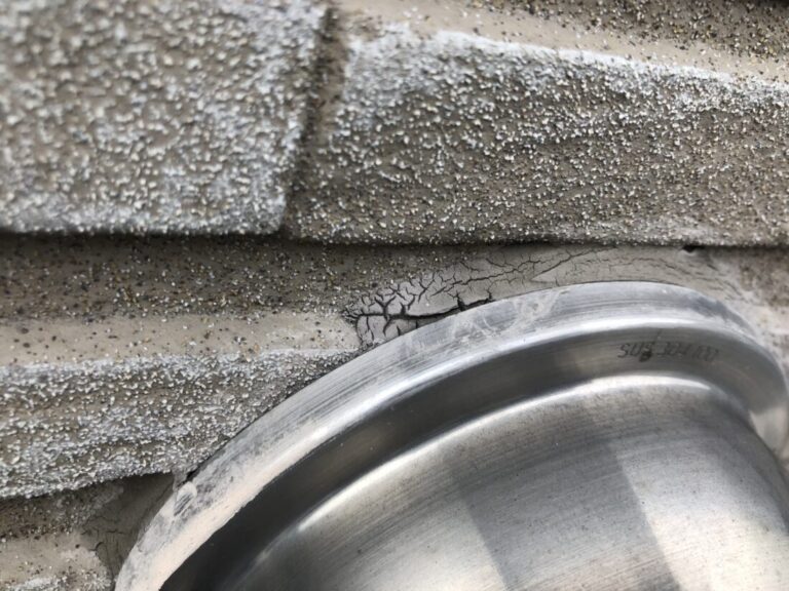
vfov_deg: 49.7
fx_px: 638
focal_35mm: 28
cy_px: 296
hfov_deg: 63.4
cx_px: 394
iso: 20
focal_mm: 3.99
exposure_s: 1/230
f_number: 1.8
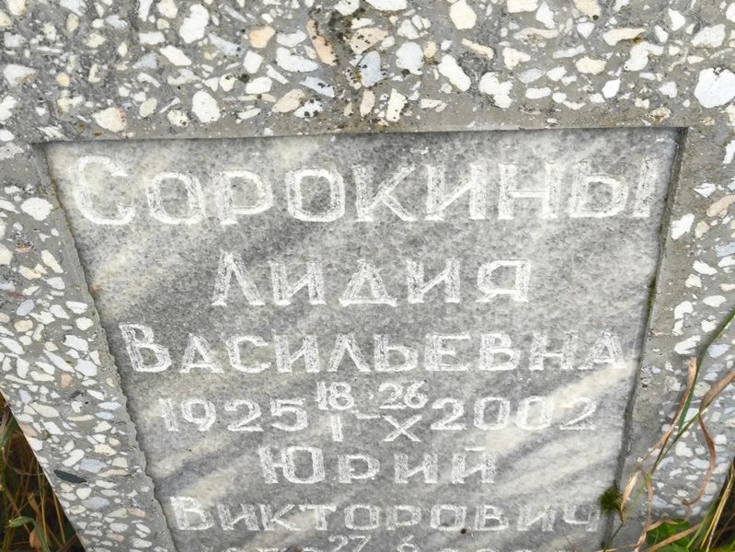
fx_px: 1062
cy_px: 276
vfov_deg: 29.1
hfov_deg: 38.2
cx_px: 368
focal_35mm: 50
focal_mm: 4.71
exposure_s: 1/60
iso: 80
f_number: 1.7
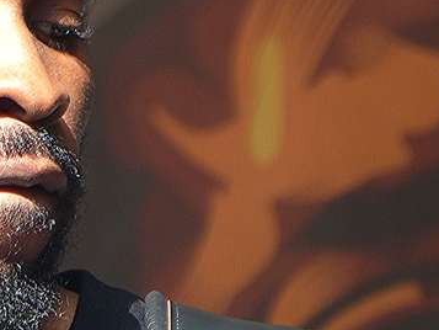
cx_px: -96
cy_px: 163
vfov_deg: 1.3
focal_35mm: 1177
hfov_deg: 1.7
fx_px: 14932
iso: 125
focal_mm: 75.6
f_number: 2.8
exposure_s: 1/100
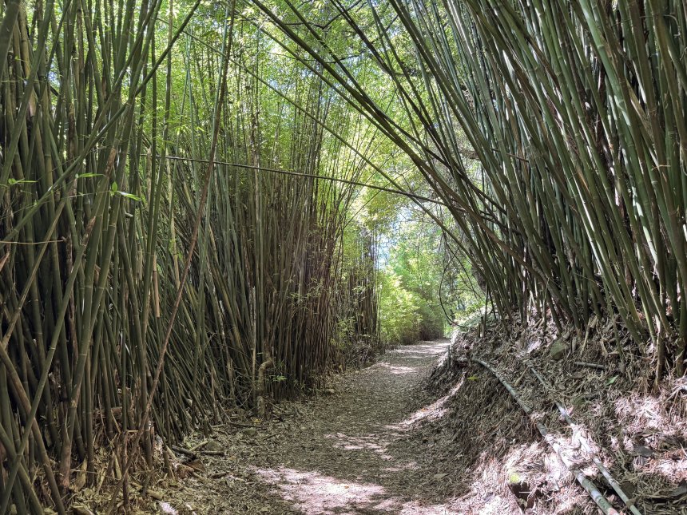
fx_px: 476
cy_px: 258
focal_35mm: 24
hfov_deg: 71.6
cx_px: 344
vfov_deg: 56.8
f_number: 1.78
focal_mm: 6.76
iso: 250
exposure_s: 1/60
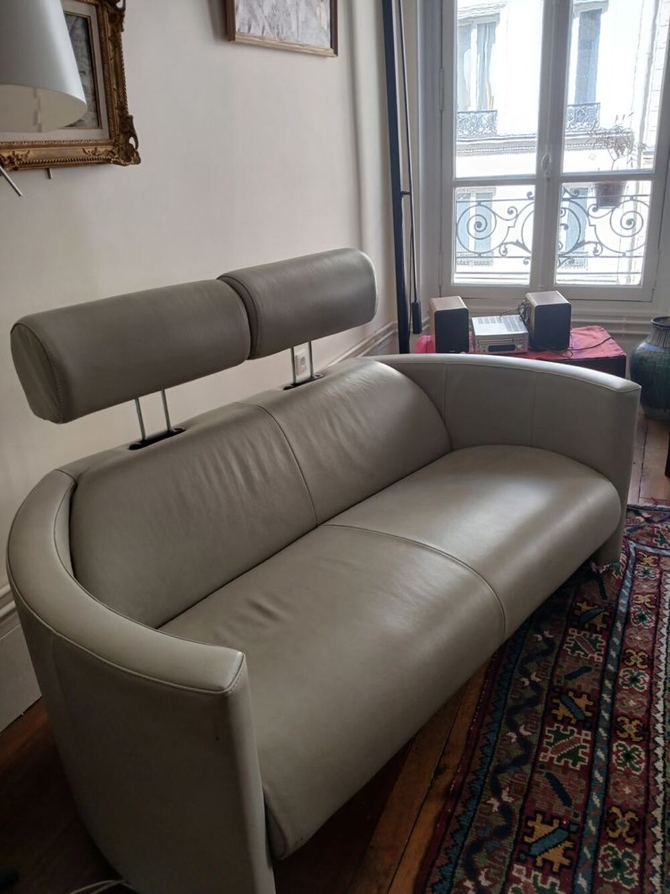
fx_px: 671
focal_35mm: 26
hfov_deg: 53.1
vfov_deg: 67.3
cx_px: 335
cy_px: 447
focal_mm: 3.98
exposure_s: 1/60
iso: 50
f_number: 1.8
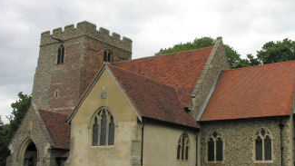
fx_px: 423
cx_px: 186
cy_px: 96
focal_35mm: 54
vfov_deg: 22.2
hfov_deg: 38.2
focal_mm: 8.9
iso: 50
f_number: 5.6
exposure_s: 1/147
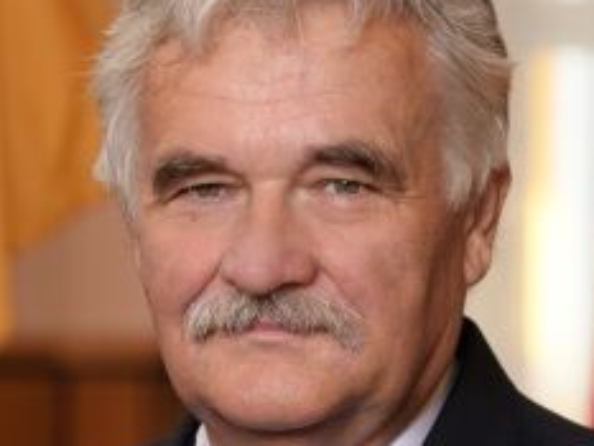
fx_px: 3073
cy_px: 288
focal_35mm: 179
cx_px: 321
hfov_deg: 11.0
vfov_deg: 8.3
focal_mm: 105
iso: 200
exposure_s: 1/60
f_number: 5
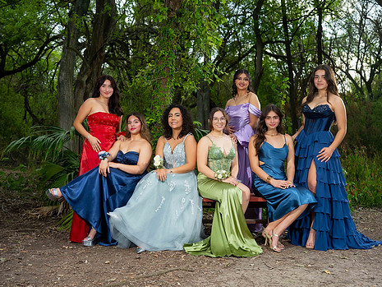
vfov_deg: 34.4
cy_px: 135
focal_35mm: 42
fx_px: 464
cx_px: 206
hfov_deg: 44.7
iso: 160
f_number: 3.2
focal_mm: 35
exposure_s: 1/200
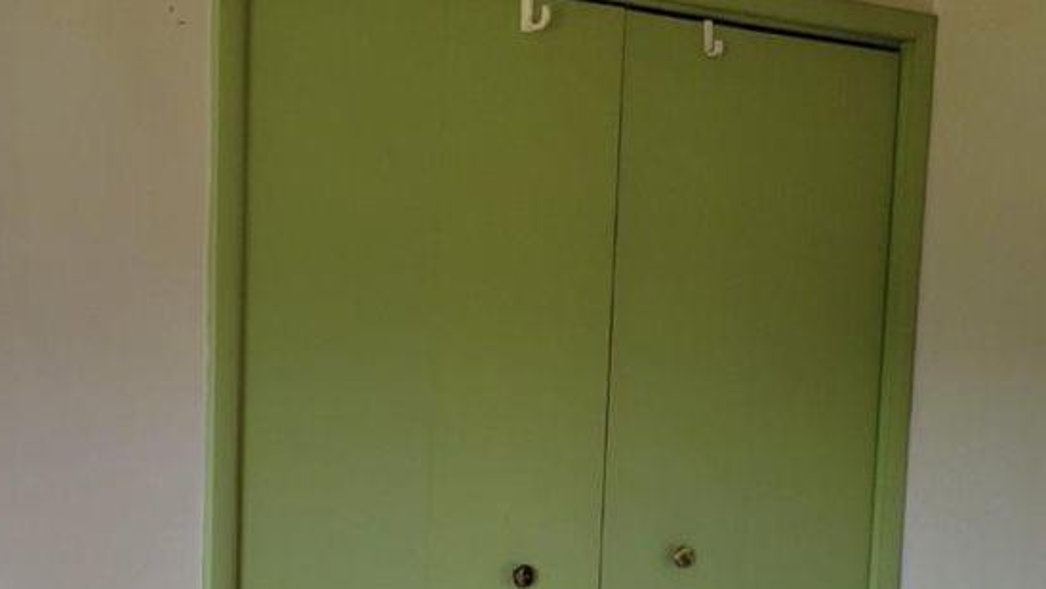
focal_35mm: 66
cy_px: 488
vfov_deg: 18.1
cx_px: 497
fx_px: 1831
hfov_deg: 31.9
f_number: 1.8
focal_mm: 5.4
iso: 125
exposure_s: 1/120
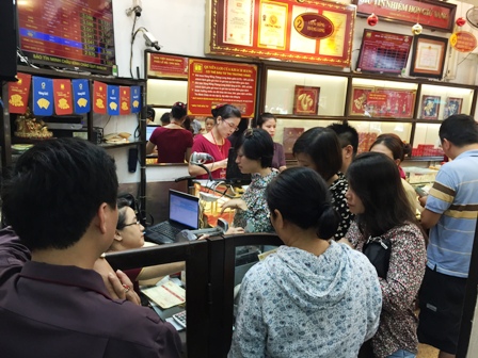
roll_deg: -3.7
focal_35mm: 29
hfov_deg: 61.7
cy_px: 179
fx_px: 400
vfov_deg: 48.2
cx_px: 239
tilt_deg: -10.9
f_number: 2.2
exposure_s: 1/30
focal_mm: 4.15
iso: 64
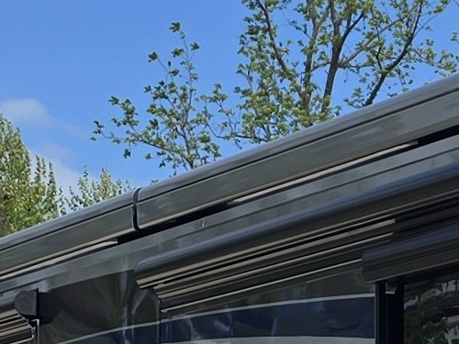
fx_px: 2440
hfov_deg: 10.3
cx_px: 736
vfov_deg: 7.9
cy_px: 544
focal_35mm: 184
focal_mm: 6.3
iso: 12
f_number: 1.7
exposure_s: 1/944
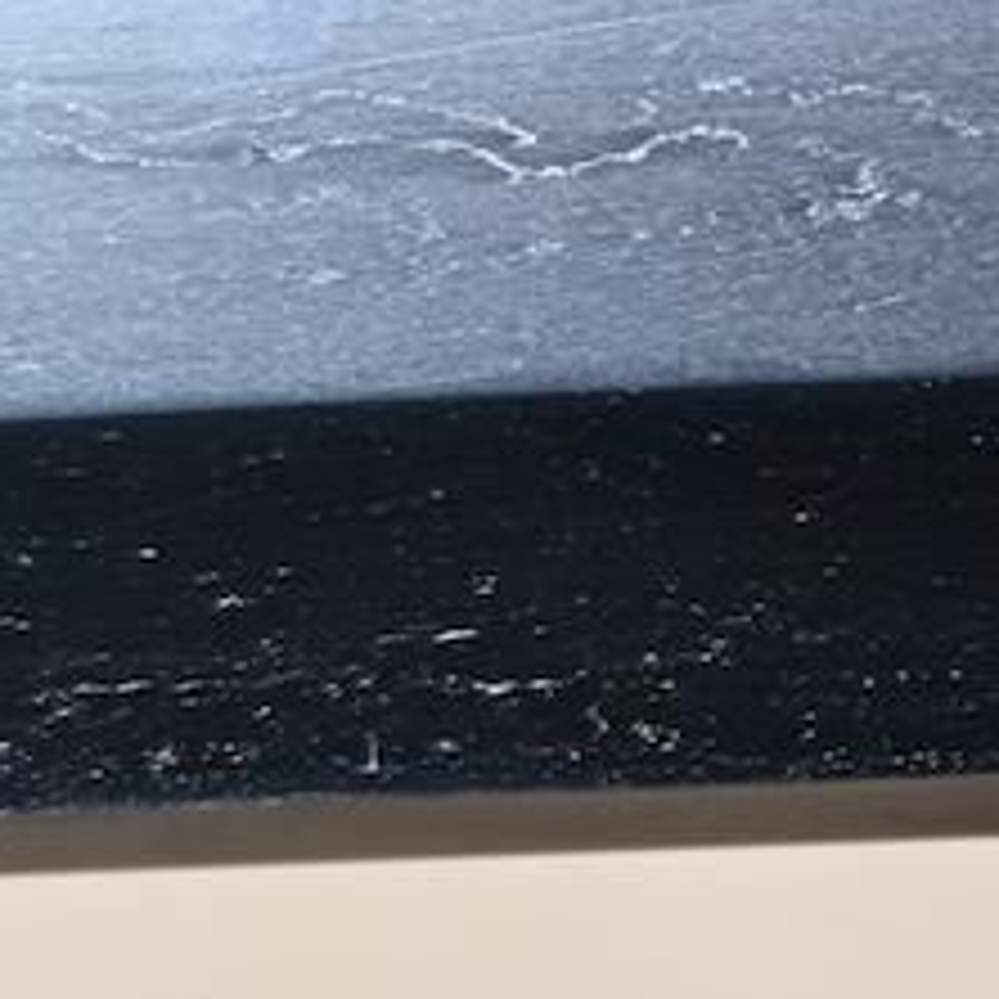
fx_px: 12603
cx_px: 2390
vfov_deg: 4.5
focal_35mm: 386
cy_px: 106
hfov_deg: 4.4
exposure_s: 1
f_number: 4.8
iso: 100
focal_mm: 48
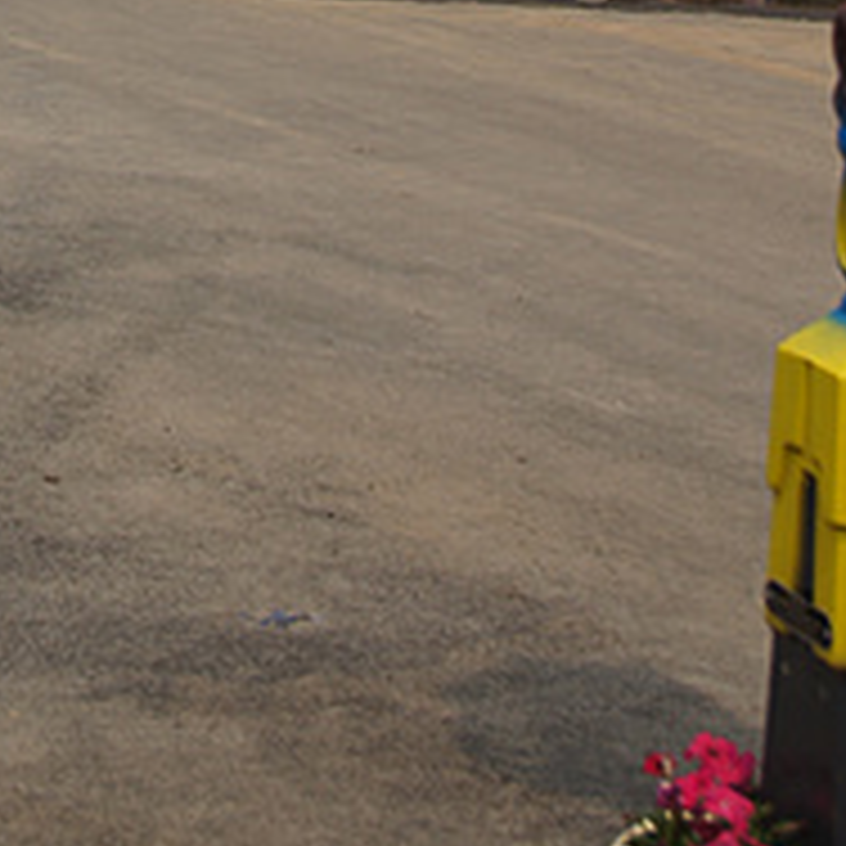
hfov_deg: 13.9
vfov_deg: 12.9
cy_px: -666
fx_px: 3401
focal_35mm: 123
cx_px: -27
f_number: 5
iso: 100
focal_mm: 26
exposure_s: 1/1250
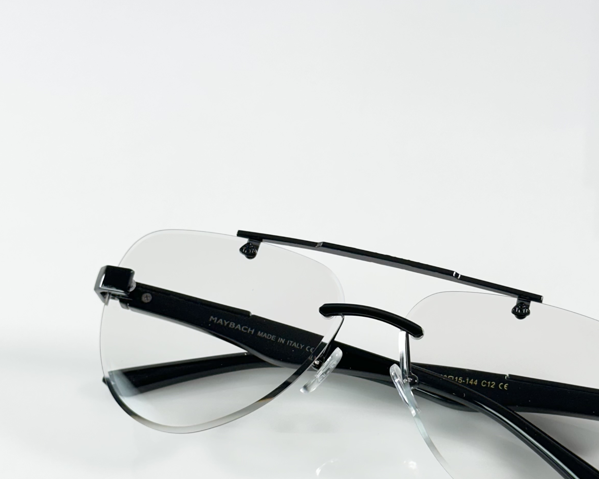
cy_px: 366
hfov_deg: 23.5
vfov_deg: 18.8
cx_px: 379
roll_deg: +5.1
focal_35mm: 81
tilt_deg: -43.6
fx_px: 1436
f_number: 1.78
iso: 64
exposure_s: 1/100
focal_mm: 6.86
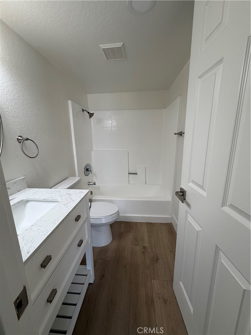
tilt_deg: -12.6
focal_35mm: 14
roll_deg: +0.4
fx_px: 135
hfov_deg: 85.7
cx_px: 126
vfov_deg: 102.1
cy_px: 168
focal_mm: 2.22
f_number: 2.2
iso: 160
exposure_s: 1/120
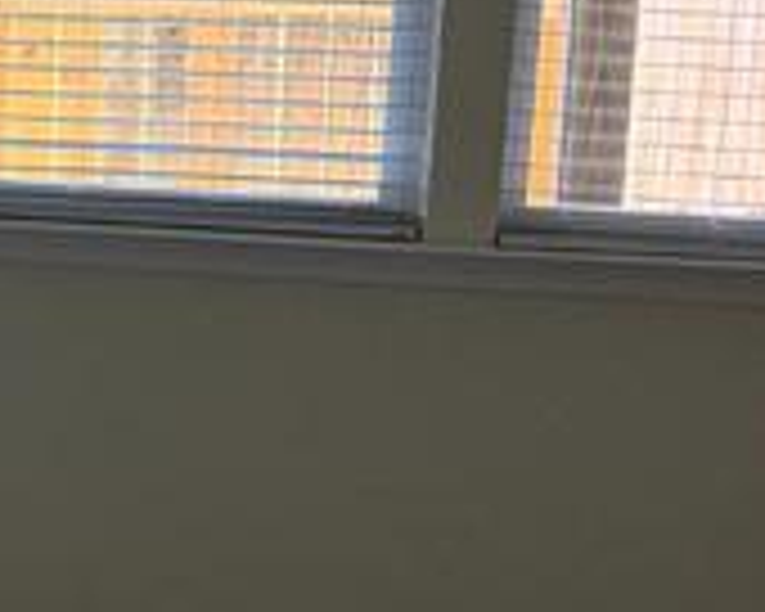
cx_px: -1480
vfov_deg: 10.9
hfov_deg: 10.2
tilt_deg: -7.3
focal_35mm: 141
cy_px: 108
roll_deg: +0.0
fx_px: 3192
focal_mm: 6.76
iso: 200
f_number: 1.78
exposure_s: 1/197
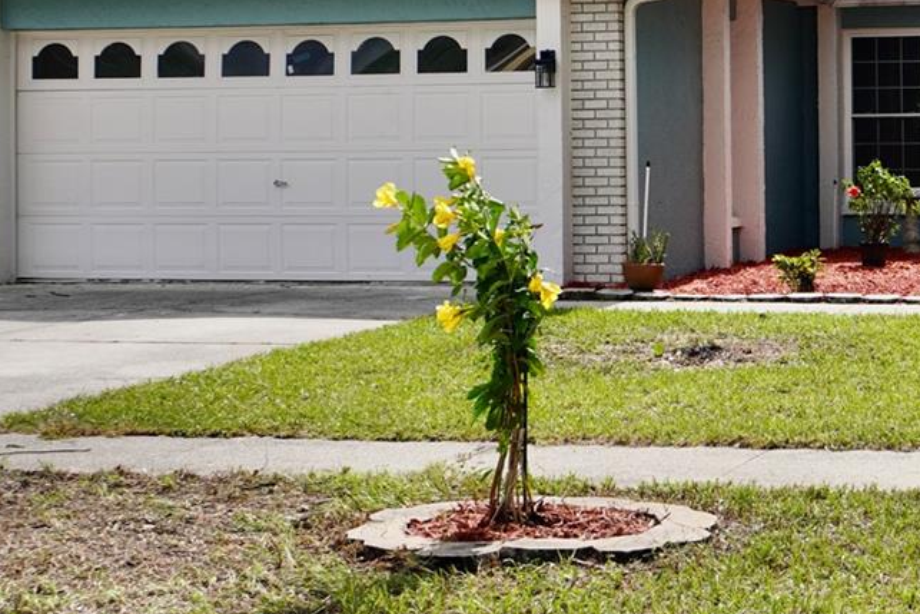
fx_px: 2383
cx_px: 765
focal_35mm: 93
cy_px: 70
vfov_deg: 14.5
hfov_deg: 21.5
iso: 100
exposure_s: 1/640
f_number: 5.6
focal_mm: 25
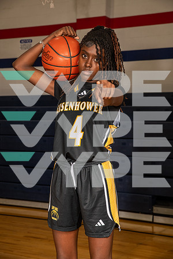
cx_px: 86
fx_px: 469
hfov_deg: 20.9
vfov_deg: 31.0
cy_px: 130
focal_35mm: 65
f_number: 7.1
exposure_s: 1/320
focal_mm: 65
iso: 400
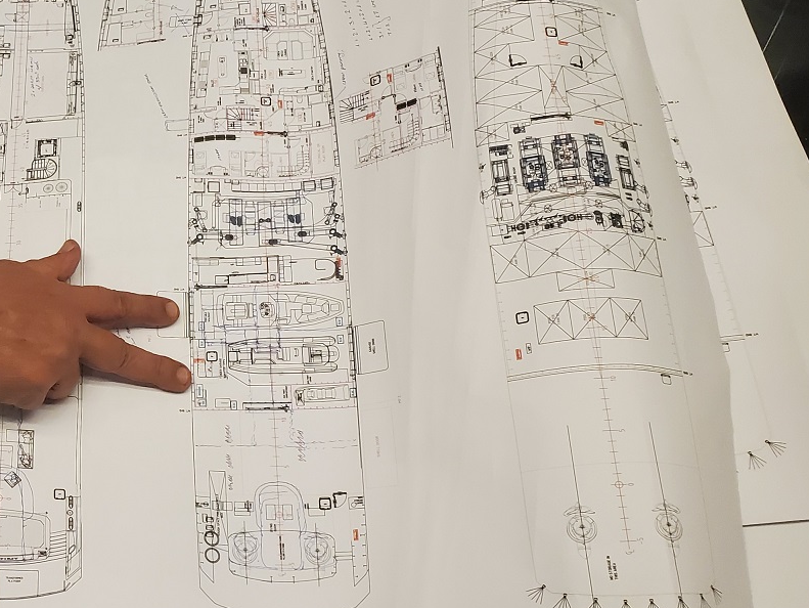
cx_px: -5
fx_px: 1239
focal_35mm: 53
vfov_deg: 27.5
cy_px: 305
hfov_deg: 33.1
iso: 200
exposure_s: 1/100
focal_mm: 4.3
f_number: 2.4
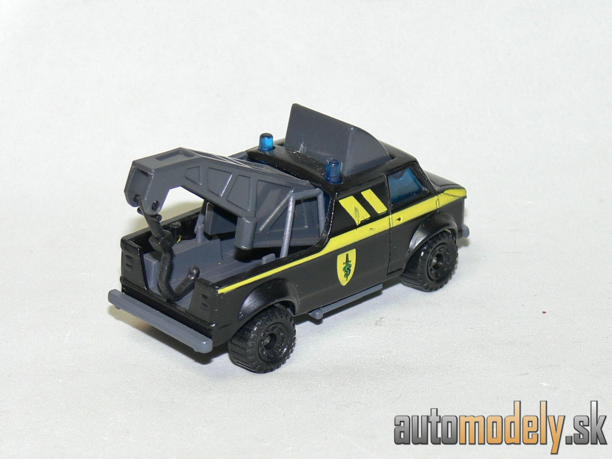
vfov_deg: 10.7
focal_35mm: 138
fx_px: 2440
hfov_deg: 14.3
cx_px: 306
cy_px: 230
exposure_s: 1/30
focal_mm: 18.5
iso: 100
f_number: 3.2
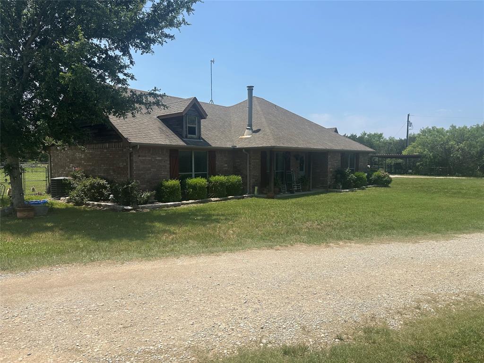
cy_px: 182
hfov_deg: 71.6
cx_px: 242
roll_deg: +0.3
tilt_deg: -4.6
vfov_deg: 56.8
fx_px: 336
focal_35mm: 24
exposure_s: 1/6211
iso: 80
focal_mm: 6.86
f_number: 1.78
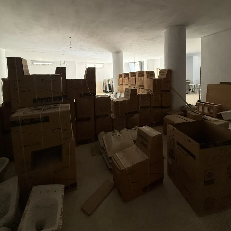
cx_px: 118
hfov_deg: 84.0
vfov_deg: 82.2
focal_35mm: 17
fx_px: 128
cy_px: 85
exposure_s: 1/99
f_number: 2.2
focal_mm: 2.22
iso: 320
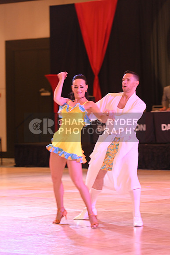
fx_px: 956
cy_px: 128
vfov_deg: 15.2
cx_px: 85
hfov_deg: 10.2
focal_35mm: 135
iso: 3200
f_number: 4.5
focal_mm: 135
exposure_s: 1/200
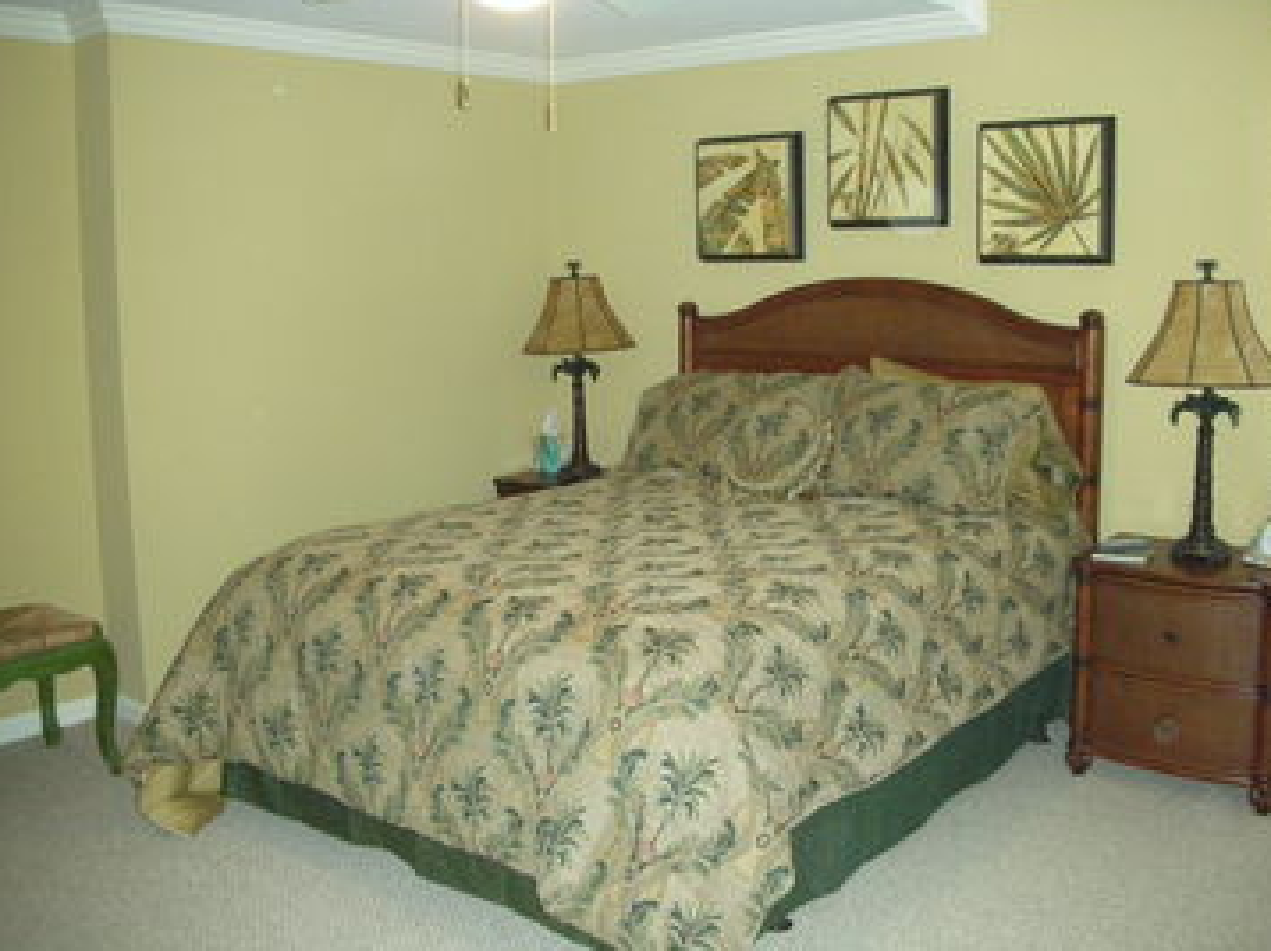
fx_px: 1321
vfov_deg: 39.6
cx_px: 643
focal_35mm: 36
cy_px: 479
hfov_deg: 51.4
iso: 382
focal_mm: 5.8
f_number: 2.8
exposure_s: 1/60
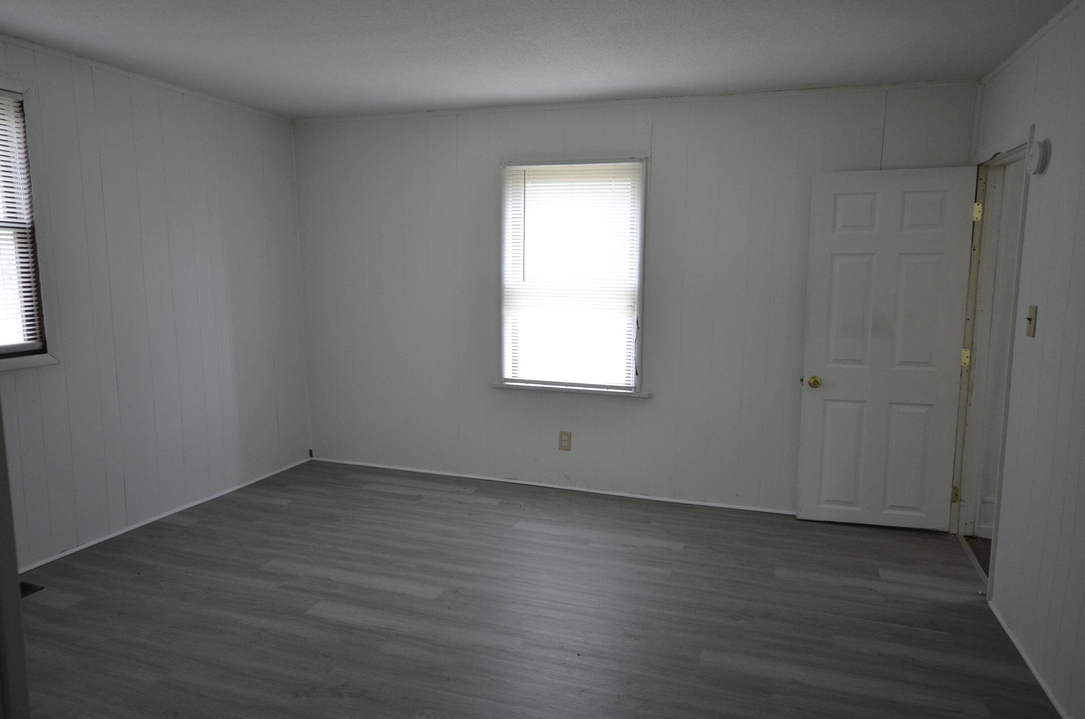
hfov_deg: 73.9
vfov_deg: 52.9
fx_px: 722
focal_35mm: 24
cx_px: 542
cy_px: 360
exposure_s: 1/60
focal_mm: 16
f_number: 5
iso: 800
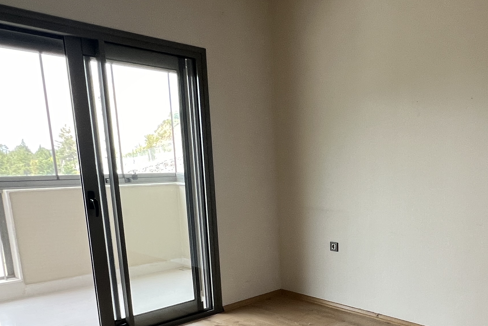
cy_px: 261
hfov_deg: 55.0
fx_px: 434
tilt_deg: -13.3
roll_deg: -0.2
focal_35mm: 32
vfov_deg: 39.5
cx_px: 383
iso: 64
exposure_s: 1/99
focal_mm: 1.57
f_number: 1.8
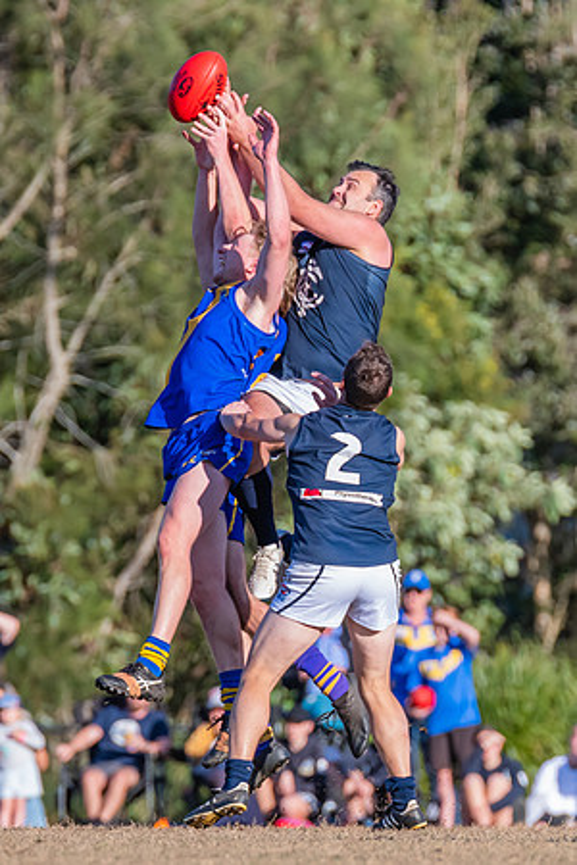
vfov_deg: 2.9
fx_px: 17206
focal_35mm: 716
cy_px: 478
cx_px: 343
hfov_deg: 1.9
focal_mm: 360
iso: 800
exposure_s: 1/2000
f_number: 6.3
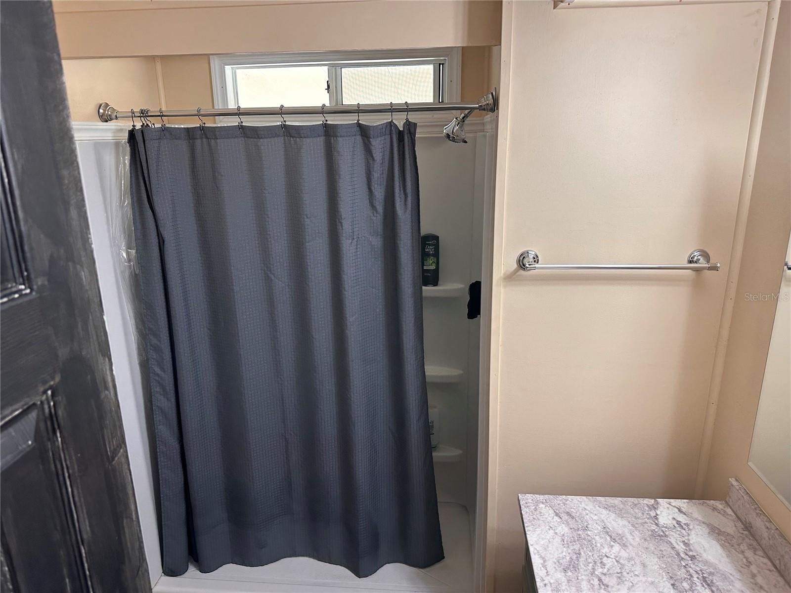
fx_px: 548
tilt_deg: -15.5
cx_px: 396
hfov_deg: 71.6
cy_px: 296
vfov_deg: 56.8
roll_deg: +1.2
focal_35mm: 24
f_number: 1.78
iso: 200
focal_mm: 6.86
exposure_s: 1/120
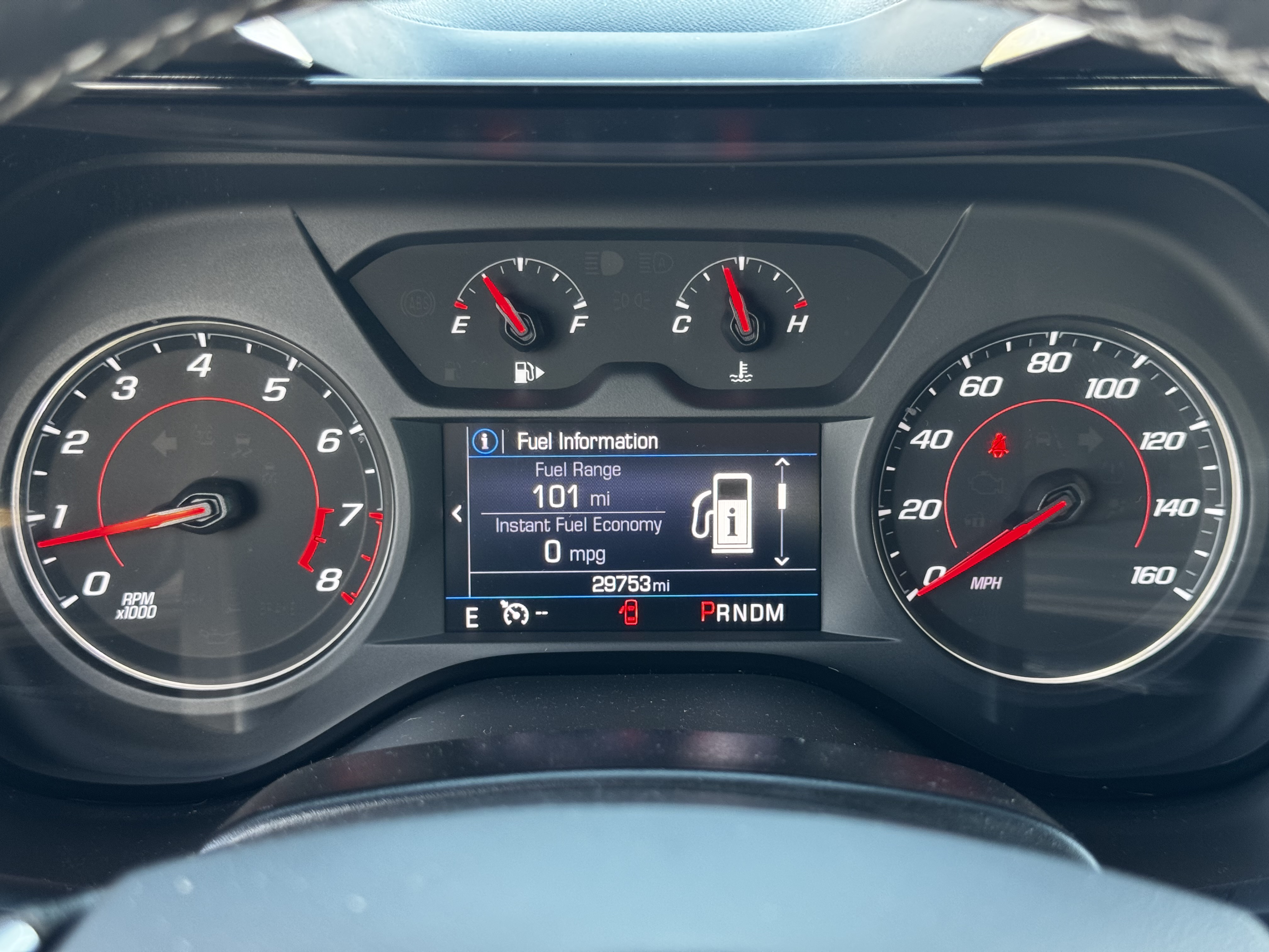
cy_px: 476
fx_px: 1760
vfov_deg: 30.3
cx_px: 634
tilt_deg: -18.9
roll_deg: -0.2
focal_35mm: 48
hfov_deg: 39.7
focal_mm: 6.76
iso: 160
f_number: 1.78
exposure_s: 1/60
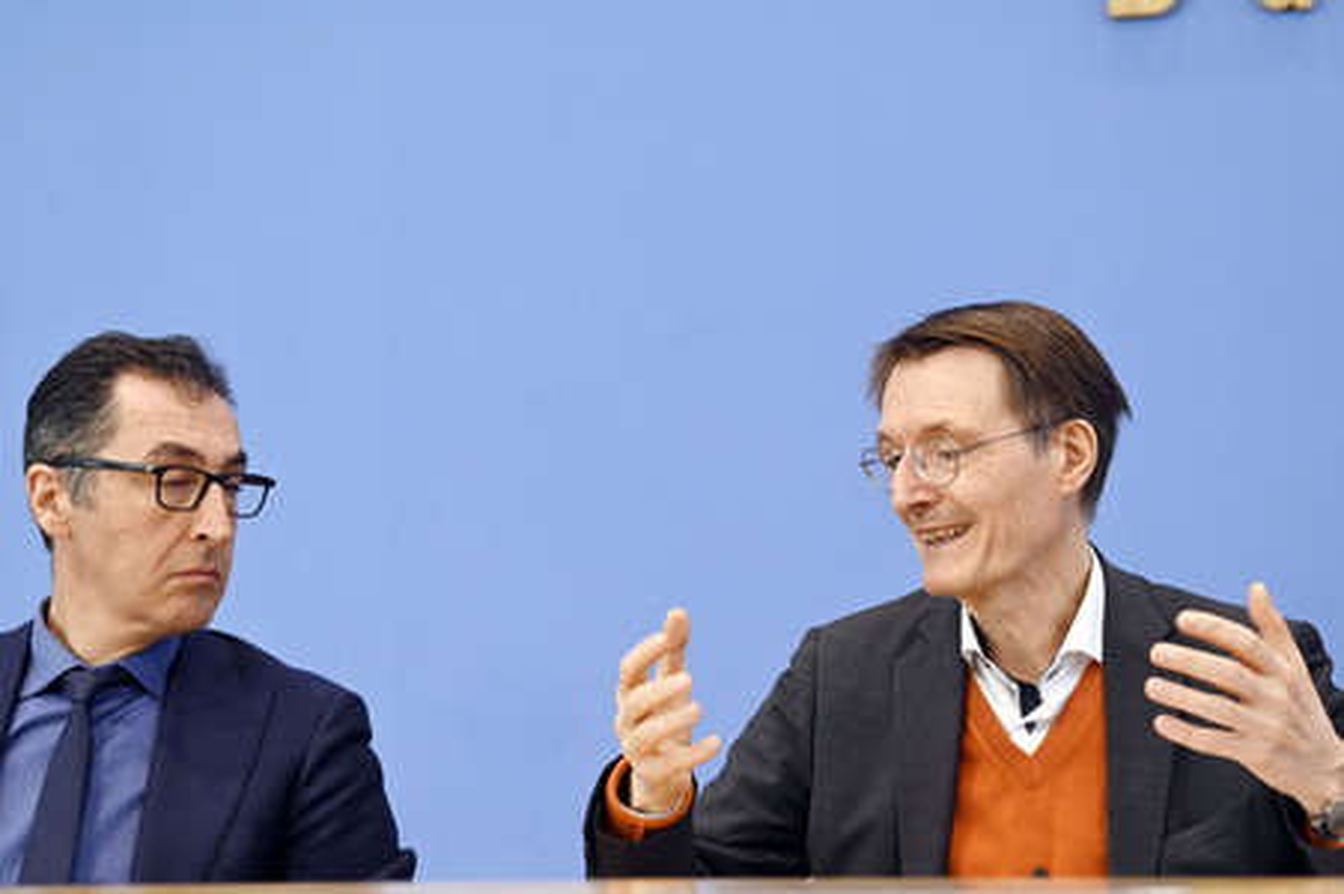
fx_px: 3208
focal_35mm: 86
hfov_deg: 23.7
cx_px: 672
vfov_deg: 15.9
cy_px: 447
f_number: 4
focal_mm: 86
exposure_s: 1/1000
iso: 2000
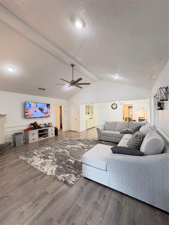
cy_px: 112
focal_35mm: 14
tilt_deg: +0.5
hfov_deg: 85.7
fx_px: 91
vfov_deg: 102.1
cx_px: 84
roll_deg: +0.9
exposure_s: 1/60
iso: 400
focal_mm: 2.22
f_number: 2.2
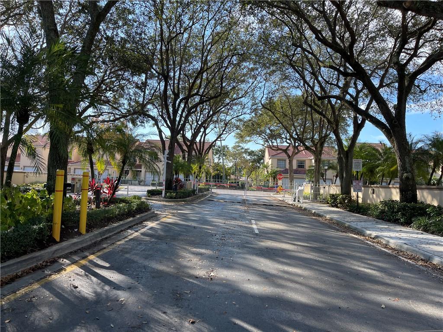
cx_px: 222
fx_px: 333
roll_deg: -3.1
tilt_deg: +2.0
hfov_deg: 67.3
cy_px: 166
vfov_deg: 53.1
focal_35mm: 26
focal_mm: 5.1
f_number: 1.6
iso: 32
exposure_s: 1/1003
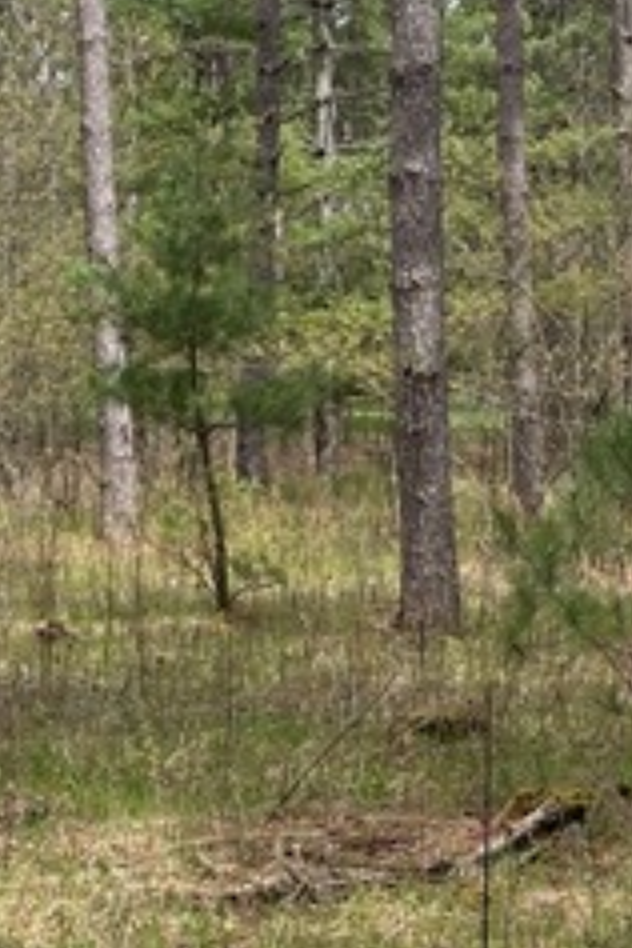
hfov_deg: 11.3
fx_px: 3081
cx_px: 928
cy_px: 316
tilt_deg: +2.8
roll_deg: +1.9
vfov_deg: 17.4
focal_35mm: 117
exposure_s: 1/1490
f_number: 1.6
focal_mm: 4.2
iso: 32
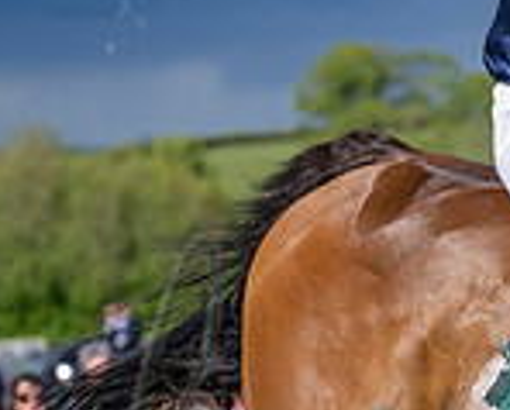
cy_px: 500
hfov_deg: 6.4
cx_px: 652
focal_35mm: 299
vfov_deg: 5.2
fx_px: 4522
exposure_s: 1/2000
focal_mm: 70
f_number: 2.8
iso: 100
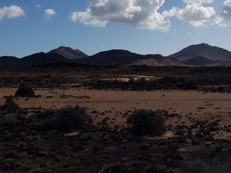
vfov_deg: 29.1
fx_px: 327
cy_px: 37
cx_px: 191
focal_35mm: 49
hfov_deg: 37.3
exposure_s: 1/8384
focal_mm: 4.2
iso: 50
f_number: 1.7
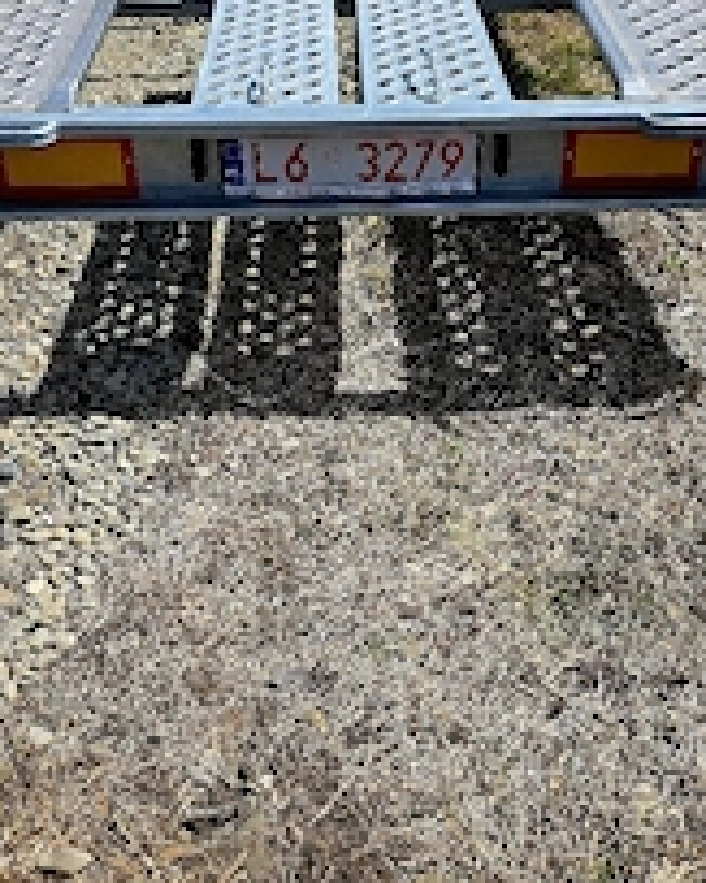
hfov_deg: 34.1
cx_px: 394
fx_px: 1150
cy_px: 372
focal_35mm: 44
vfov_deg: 41.9
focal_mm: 6.3
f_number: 1.7
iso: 80
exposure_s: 1/10000
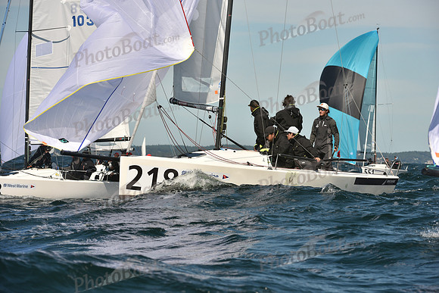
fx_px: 2439
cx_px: 220
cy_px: 146
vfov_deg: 6.9
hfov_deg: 10.3
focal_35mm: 200
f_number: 8
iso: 250
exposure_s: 1/1250
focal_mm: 200
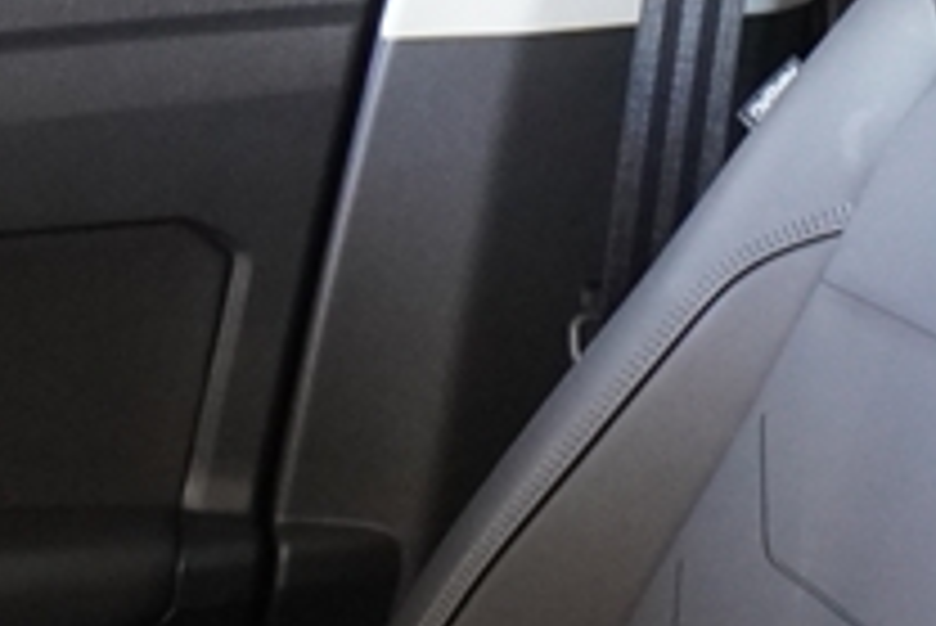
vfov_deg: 10.8
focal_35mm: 125
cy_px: 678
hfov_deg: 15.2
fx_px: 3264
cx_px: 1382
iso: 2500
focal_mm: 17
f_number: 2.8
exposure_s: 1/160
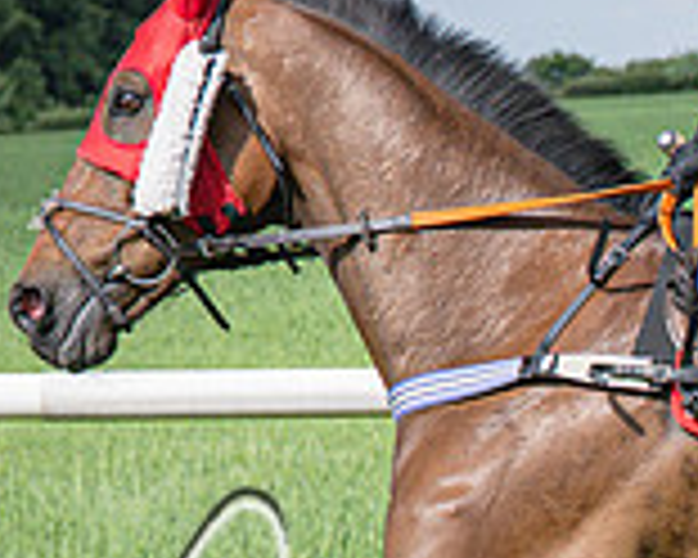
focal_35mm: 432
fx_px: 8924
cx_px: 760
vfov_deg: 3.6
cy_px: 533
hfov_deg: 4.5
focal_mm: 70
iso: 400
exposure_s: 1/2500
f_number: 5
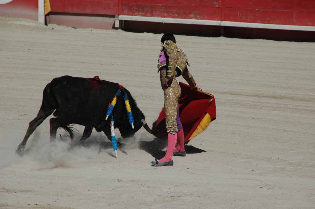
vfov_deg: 4.6
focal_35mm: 300
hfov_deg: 6.9
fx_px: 2622
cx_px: 158
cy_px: 104
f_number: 8
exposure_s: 1/2500
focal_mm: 200
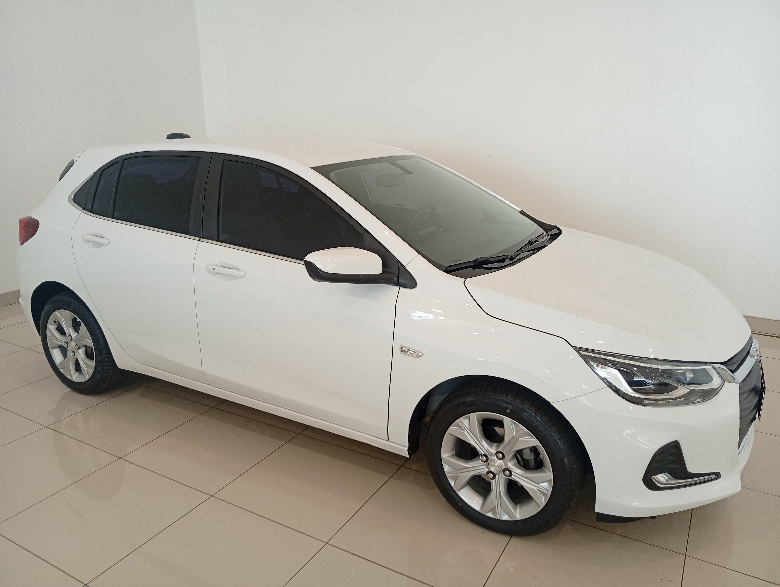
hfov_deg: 65.2
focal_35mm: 27
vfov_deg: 51.5
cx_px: 390
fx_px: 609
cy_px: 294
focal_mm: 3.98
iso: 137
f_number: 1.8
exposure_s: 1/60
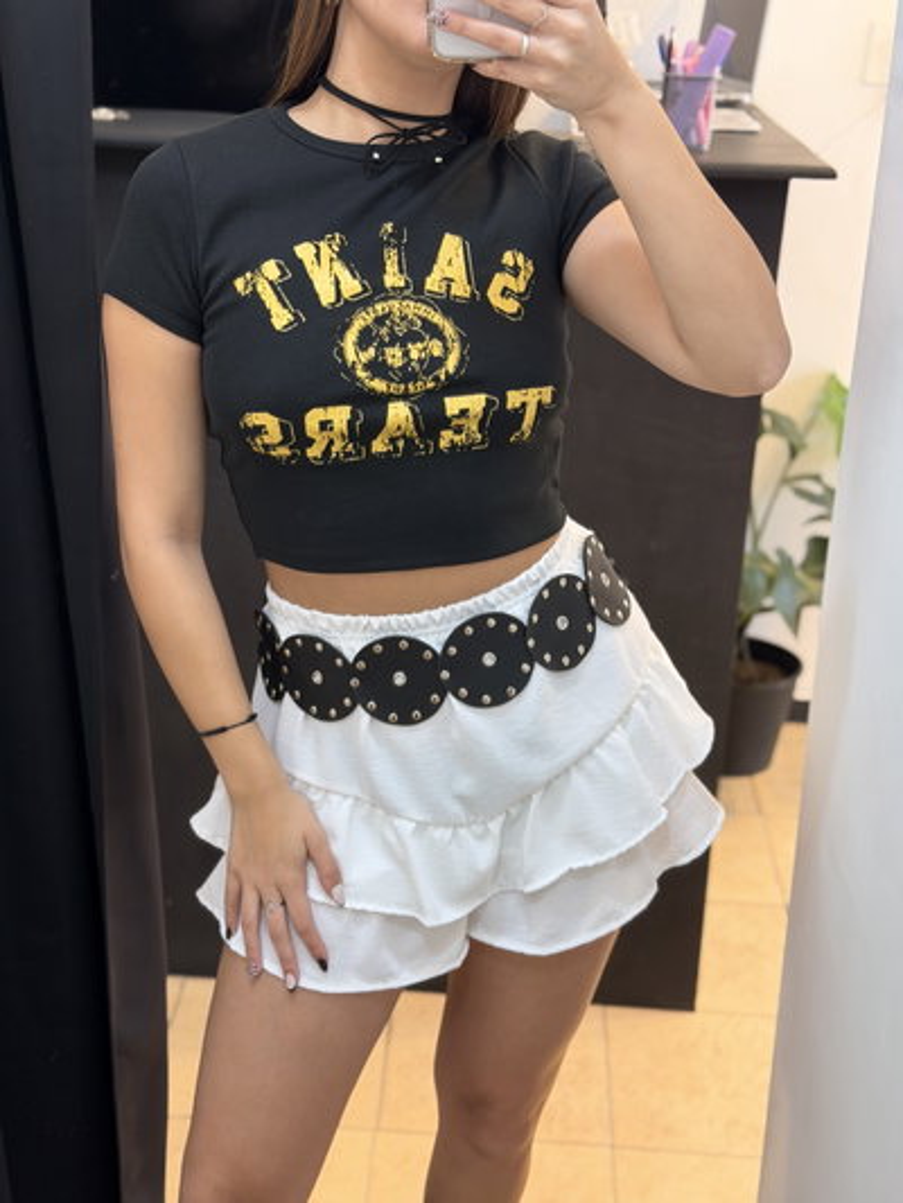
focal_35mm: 48
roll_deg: -1.7
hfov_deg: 30.3
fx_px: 1669
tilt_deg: -24.6
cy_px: 602
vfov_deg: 39.6
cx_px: 452
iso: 80
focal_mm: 6.76
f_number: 1.78
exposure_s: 1/50
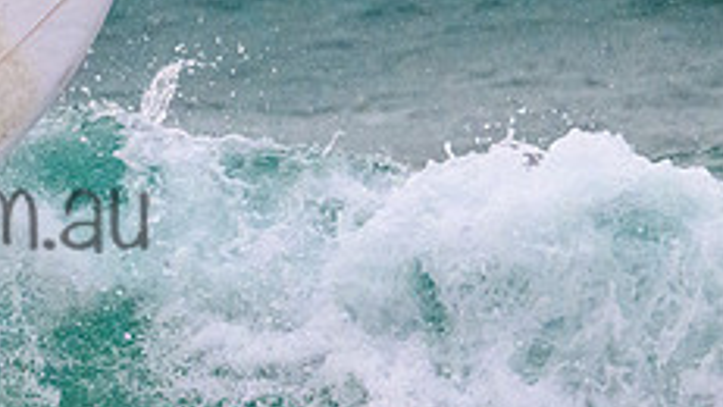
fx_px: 34128
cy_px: 100
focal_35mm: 1780
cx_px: -66
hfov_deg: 1.2
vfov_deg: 0.7
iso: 8000
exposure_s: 1/2000
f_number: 11
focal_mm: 600
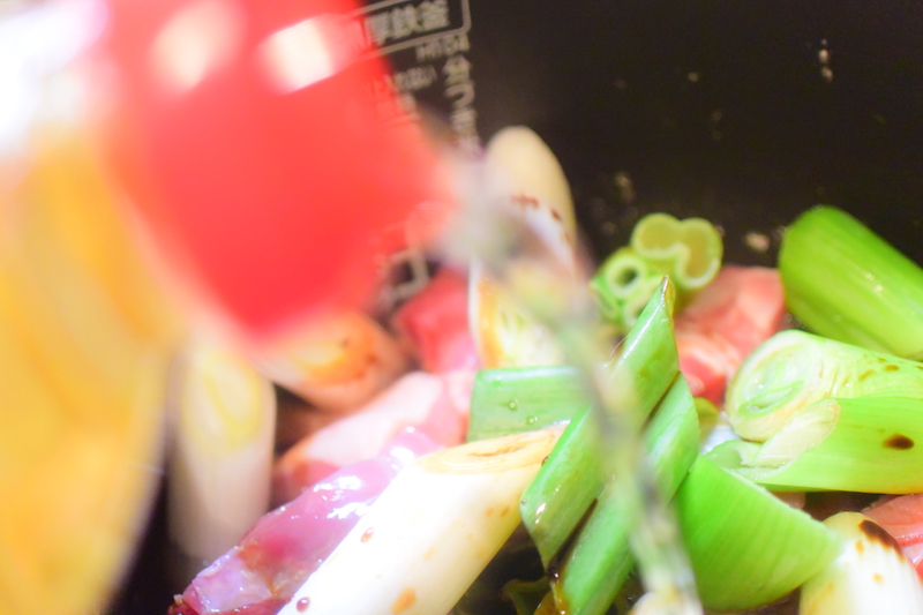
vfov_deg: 27.5
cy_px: 308
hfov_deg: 40.4
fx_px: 1256
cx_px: 462
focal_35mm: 49
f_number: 2
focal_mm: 18.5
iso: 1600
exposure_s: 1/60
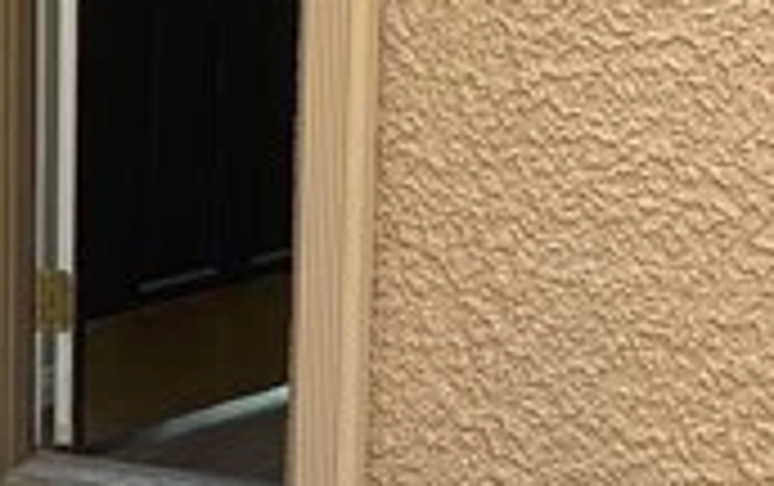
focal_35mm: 164
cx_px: 342
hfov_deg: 12.7
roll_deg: -0.8
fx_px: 3464
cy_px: 310
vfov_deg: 8.0
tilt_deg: -12.7
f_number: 1.8
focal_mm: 4.25
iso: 64
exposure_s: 1/122
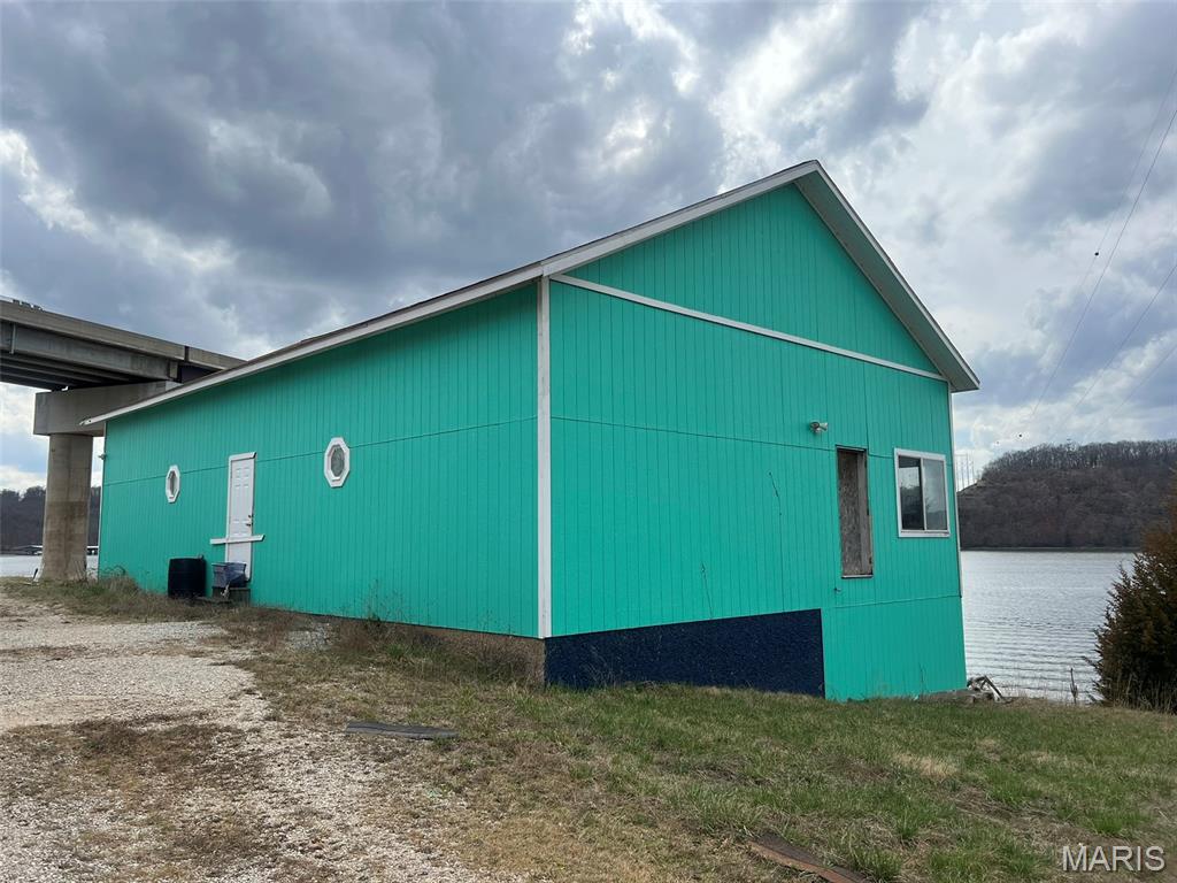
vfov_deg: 53.1
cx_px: 588
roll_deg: +0.2
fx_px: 884
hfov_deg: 67.3
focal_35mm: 26
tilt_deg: +7.4
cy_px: 442
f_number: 1.5
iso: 50
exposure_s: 1/4831
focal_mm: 5.7
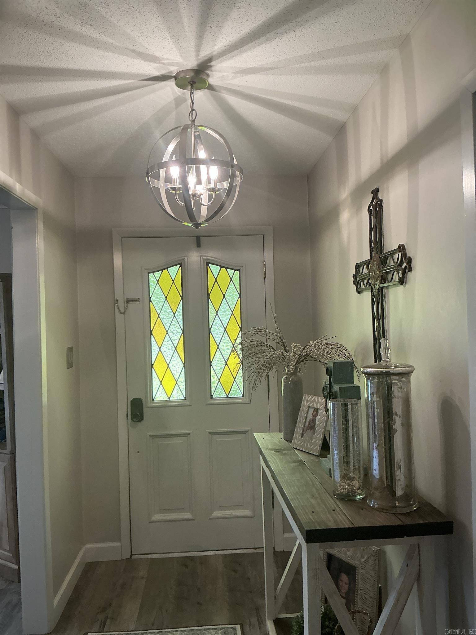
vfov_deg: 63.4
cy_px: 318
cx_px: 238
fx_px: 513
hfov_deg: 49.7
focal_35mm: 28
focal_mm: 3
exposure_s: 1/60
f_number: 1.8
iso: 80
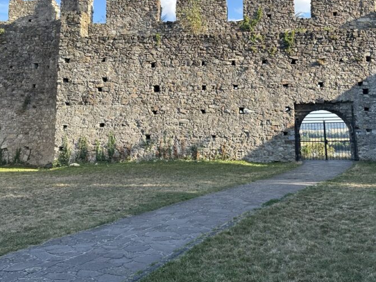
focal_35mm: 37
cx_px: 242
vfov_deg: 37.8
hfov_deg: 49.5
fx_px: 402
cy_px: 74
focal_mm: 6.86
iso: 80
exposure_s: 1/1517
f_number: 1.78
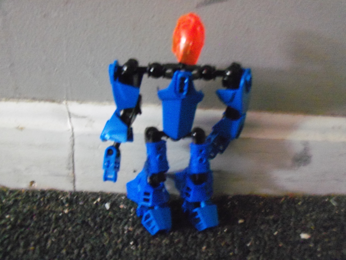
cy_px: 130
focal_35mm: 35
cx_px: 173
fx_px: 350
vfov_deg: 40.7
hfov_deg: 52.6
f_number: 3
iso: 800
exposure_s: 1/8
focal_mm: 6.3
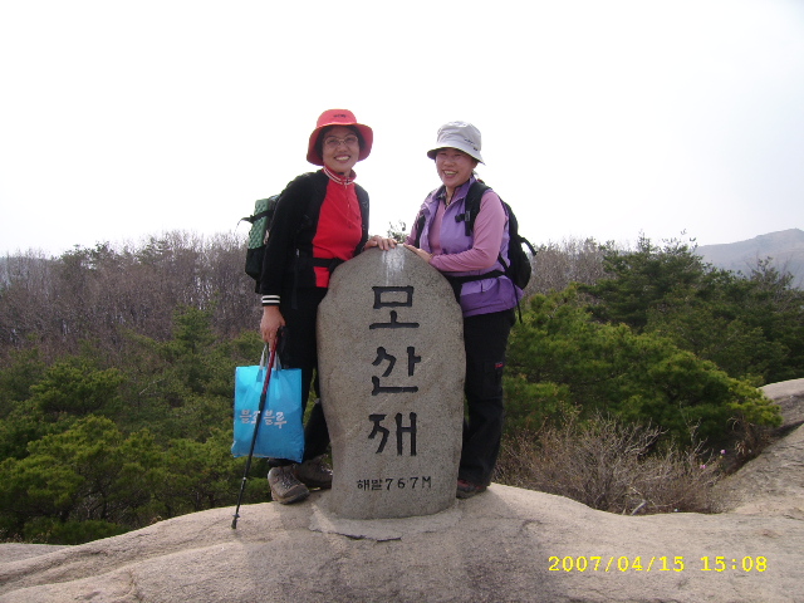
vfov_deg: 40.7
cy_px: 302
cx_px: 402
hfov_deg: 52.6
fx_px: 813
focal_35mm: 35
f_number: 5.8
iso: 50
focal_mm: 5.95
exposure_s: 1/250
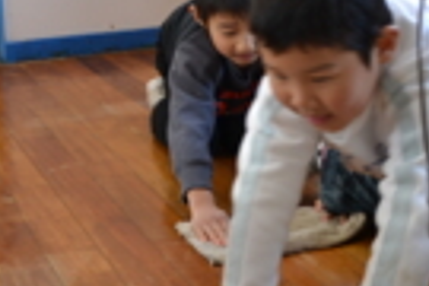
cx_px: -29
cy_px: 37
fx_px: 953
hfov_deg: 23.9
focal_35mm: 80
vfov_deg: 16.9
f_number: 3.5
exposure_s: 1/50
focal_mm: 18
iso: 400
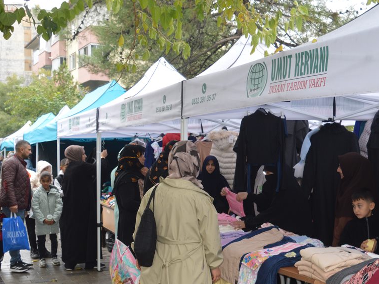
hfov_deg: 40.4
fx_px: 515
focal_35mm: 47
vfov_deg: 30.4
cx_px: 189
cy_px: 215
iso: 250
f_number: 4
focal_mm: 18
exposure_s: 1/125
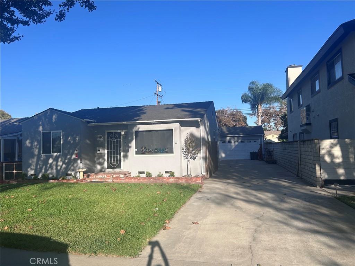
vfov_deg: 53.1
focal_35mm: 26
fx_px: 267
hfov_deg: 67.3
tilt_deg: +1.9
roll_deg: +1.1
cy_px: 133
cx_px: 178
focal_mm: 5.7
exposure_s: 1/3831
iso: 50
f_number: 1.5
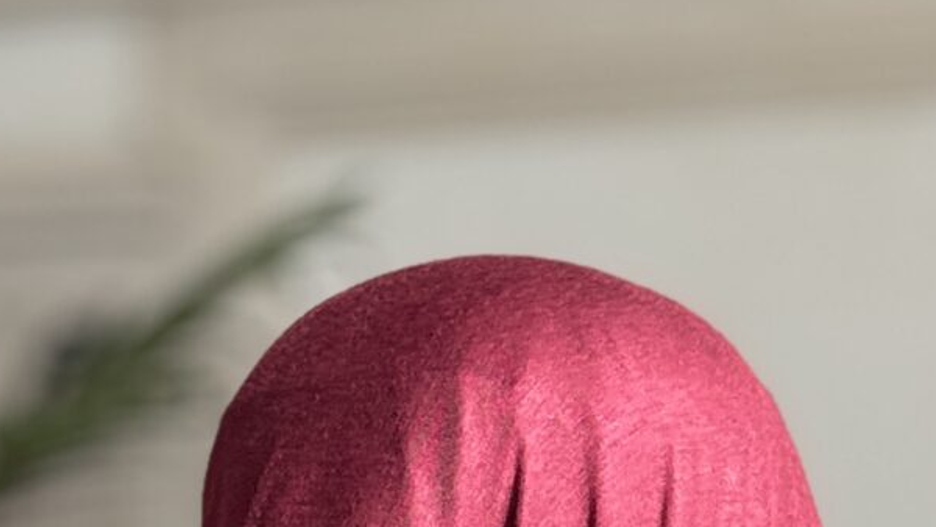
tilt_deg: -4.6
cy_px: 1313
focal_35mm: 223
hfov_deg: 9.7
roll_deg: +0.7
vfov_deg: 5.3
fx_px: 5537
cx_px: 479
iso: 64
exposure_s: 1/645
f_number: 1.78
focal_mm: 6.76
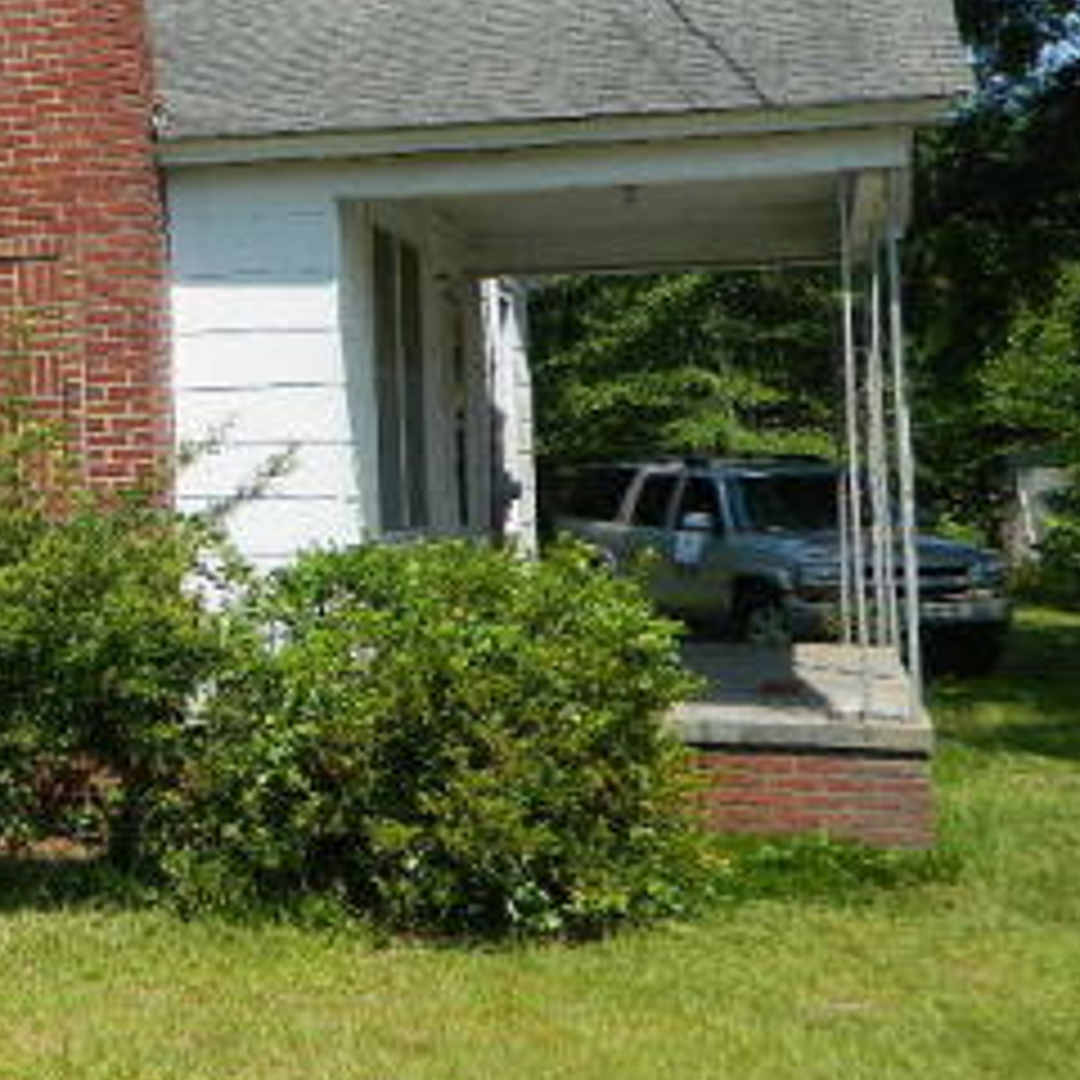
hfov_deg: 23.6
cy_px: 274
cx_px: -252
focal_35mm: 66
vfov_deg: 25.8
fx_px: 2330
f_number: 3.2
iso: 80
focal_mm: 5.1
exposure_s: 1/1000
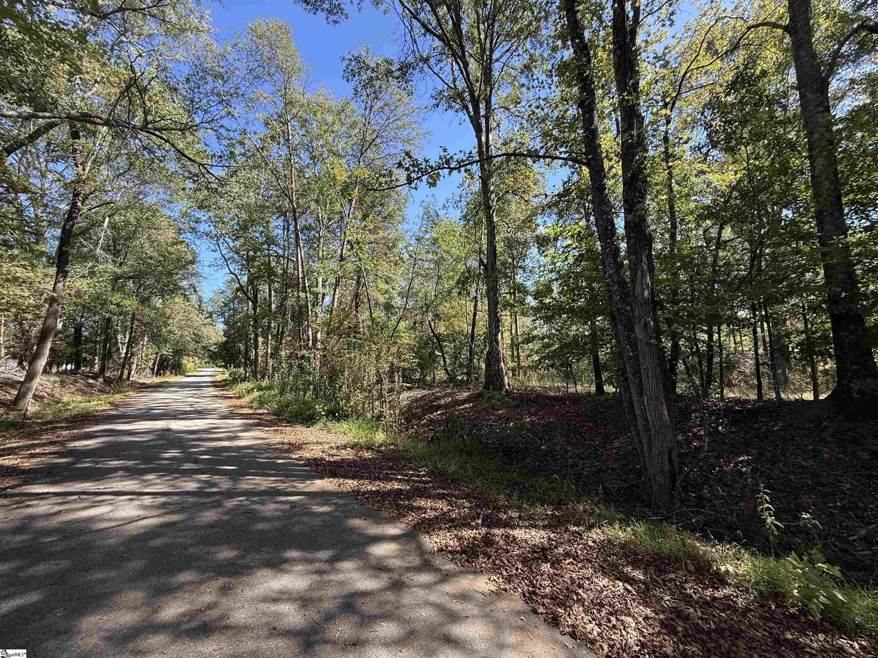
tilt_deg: +4.5
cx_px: 439
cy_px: 329
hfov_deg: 102.1
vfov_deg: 85.7
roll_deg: +1.3
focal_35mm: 14
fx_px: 355
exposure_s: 1/363
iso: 64
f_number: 2.2
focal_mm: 2.22
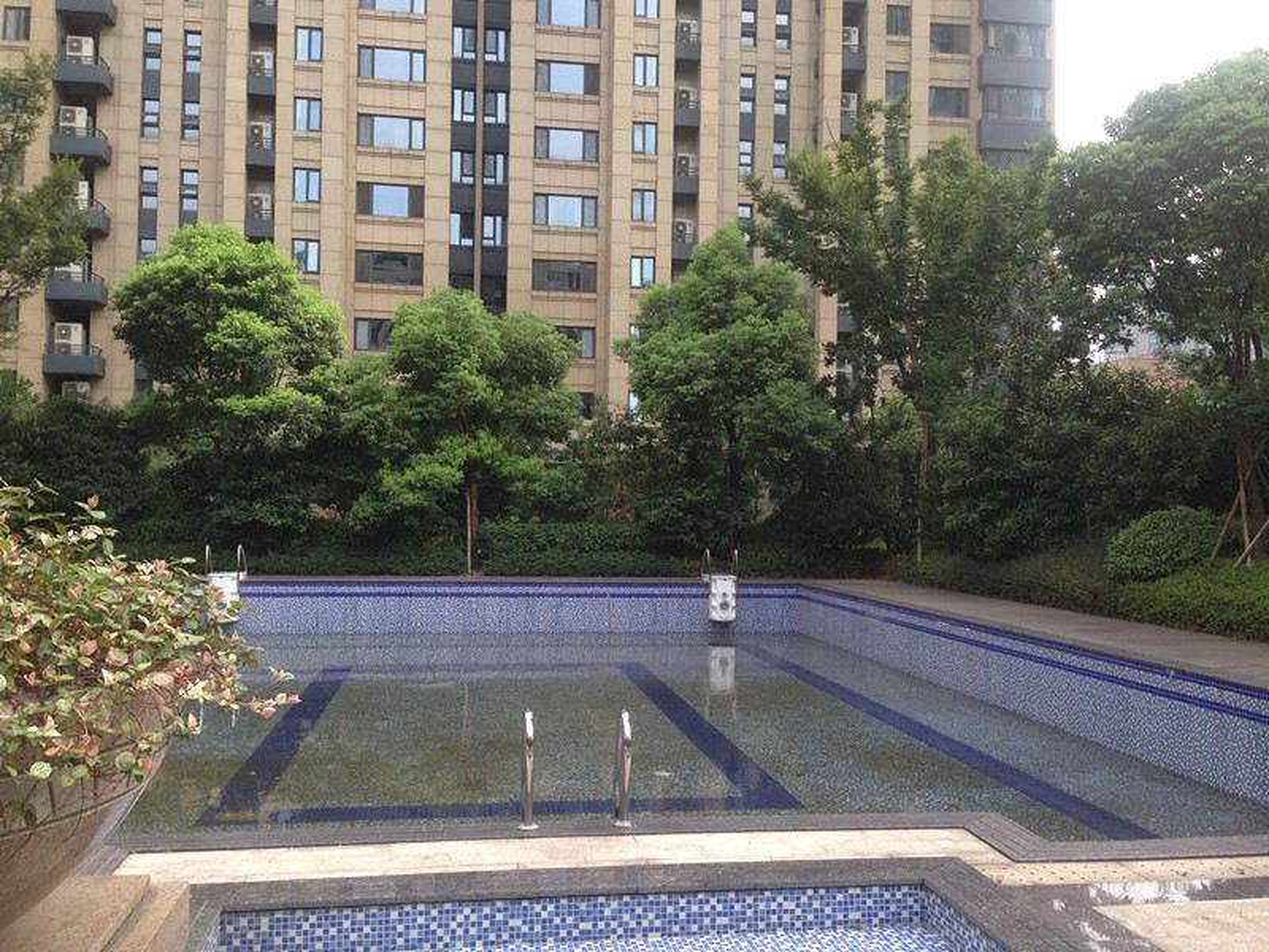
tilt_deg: +0.9
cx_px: 634
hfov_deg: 55.4
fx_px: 1210
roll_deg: -1.9
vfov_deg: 42.9
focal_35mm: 33
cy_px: 476
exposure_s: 1/304
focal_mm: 4.12
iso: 50
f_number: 2.4
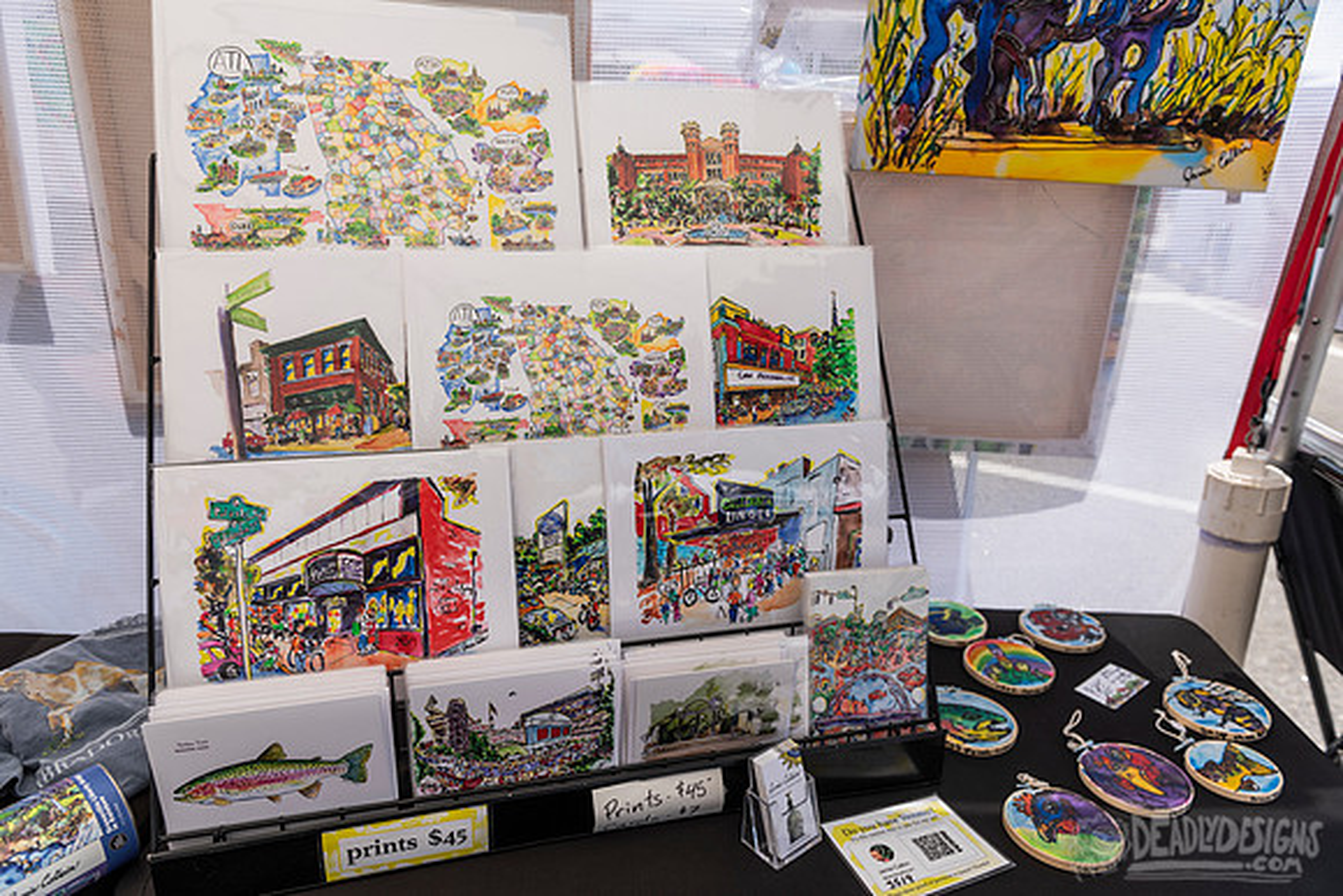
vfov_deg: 53.2
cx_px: 672
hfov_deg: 73.7
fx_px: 896
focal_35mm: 24
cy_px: 448
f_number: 4
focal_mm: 24
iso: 50
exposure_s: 1/400
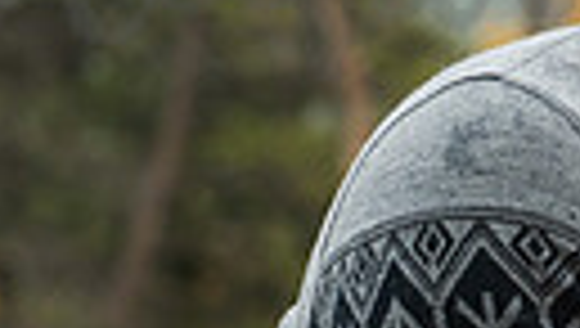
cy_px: -58
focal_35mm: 237
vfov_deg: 5.1
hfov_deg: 8.7
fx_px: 3650
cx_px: 1106
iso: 320
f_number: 3.2
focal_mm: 50
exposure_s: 1/125
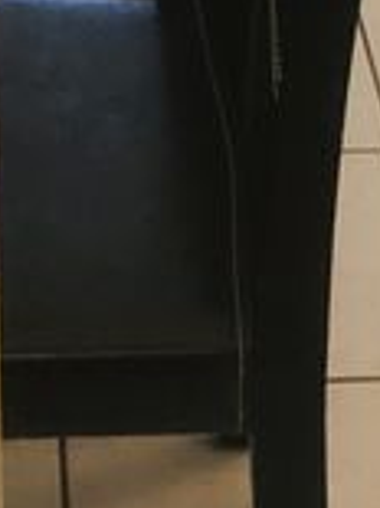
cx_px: -26
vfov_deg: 9.9
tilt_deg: -16.8
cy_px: -603
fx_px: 2653
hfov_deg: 8.1
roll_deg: +1.4
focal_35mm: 181
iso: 100
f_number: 1.8
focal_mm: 3.99
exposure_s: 1/11
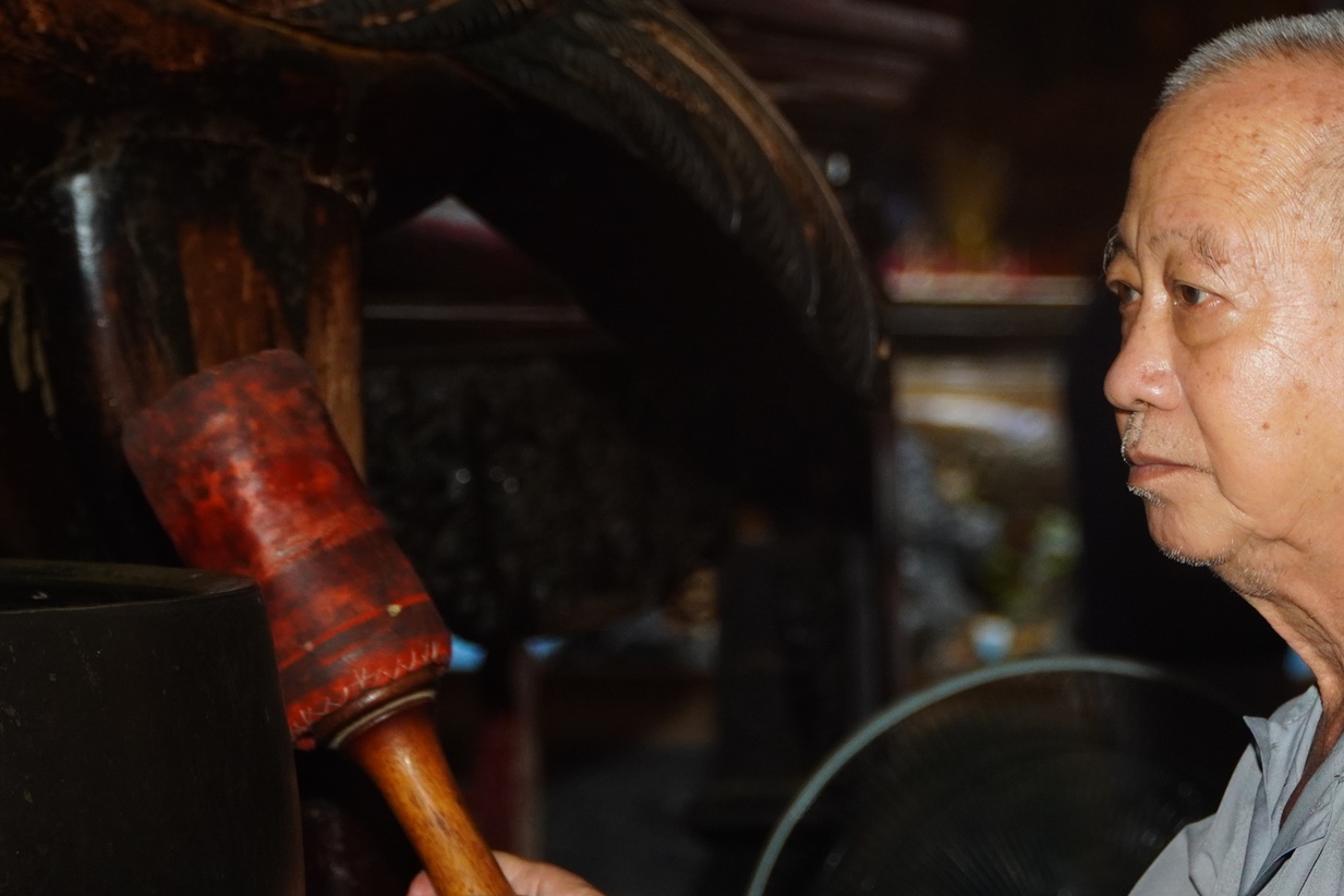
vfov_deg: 8.2
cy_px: 653
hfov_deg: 12.2
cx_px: 836
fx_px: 6264
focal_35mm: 168
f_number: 4
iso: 800
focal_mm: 69
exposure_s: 1/200
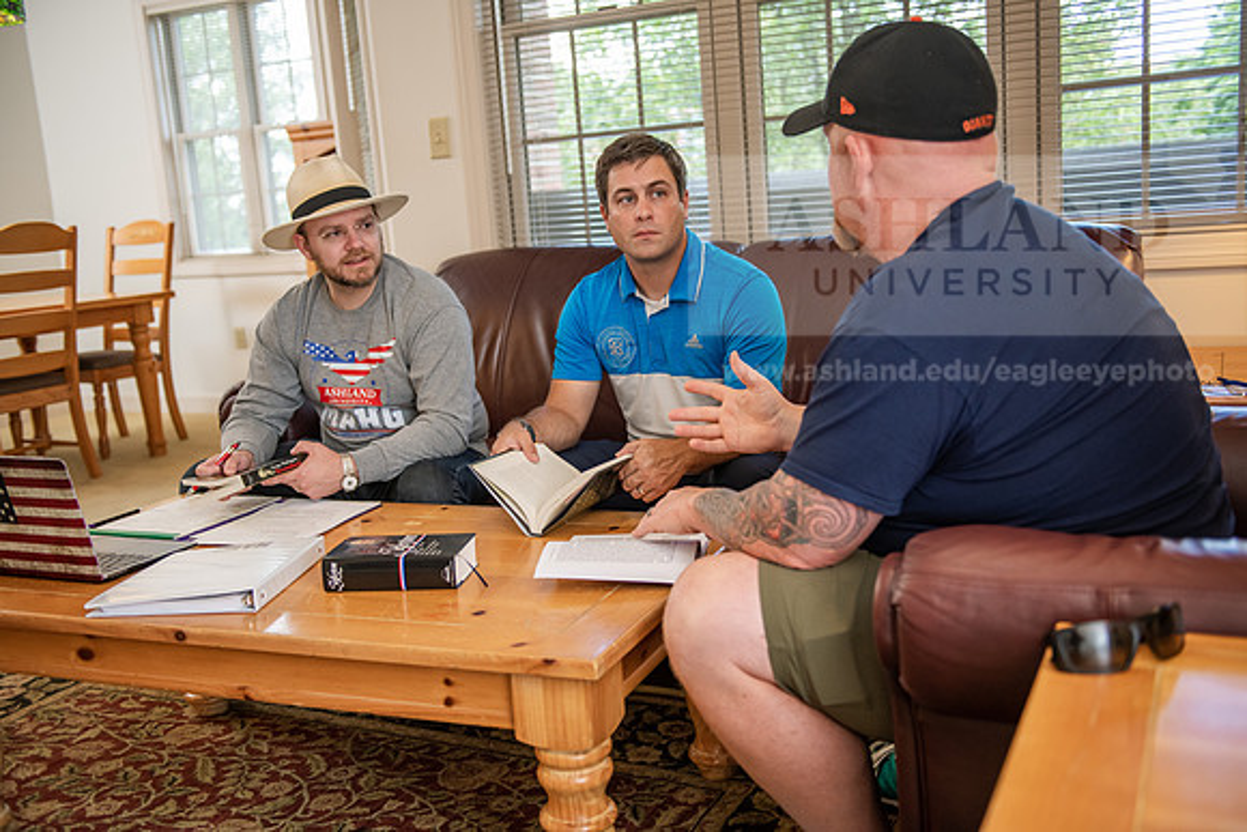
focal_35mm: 36
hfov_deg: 53.1
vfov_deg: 36.9
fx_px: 1247
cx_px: 624
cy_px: 416
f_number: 2.8
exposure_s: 1/200
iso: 1000
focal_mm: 36
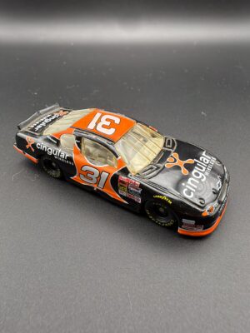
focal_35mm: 25
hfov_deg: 54.9
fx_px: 241
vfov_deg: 69.4
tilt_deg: -33.0
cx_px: 125
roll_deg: -1.2
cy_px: 166
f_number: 2.2
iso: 200
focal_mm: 2.22
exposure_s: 1/60
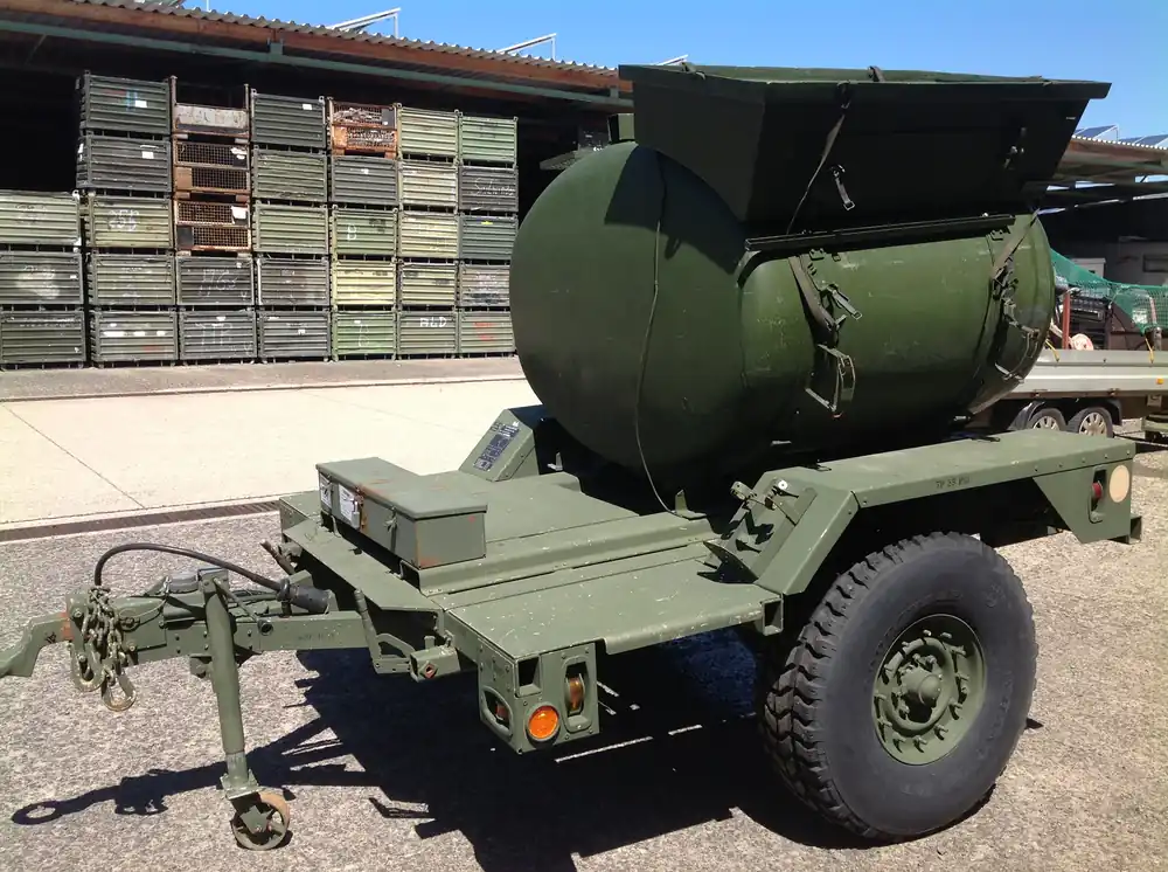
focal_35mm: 35
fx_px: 1179
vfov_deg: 40.6
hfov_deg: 52.7
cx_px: 584
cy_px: 436
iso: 50
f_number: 2.4
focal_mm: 4.28
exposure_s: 1/1209
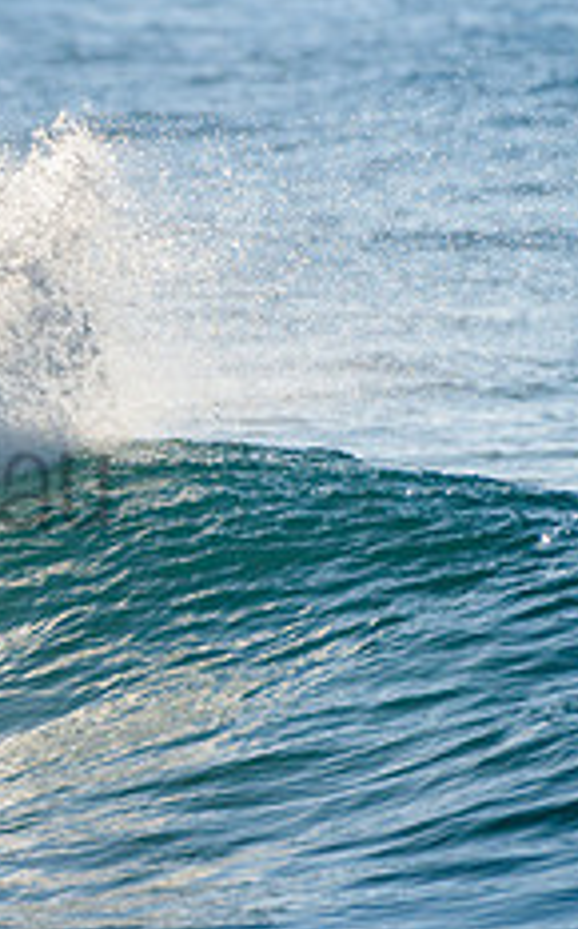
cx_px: -311
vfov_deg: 1.7
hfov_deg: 1.0
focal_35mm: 1270
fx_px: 32108
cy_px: 437
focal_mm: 500
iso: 140
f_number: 5.6
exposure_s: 1/2000
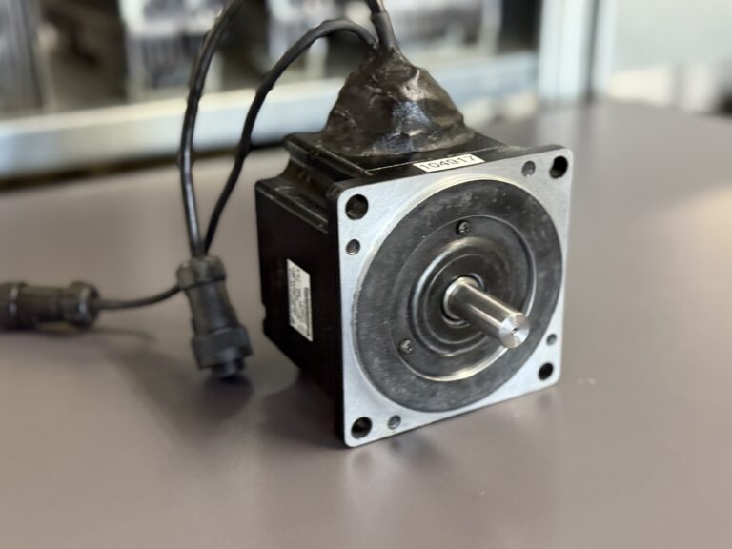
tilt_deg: -23.8
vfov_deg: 30.3
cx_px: 366
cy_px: 274
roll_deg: +2.4
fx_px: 1015
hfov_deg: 39.7
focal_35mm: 48
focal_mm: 6.76
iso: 250
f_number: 1.78
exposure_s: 1/33
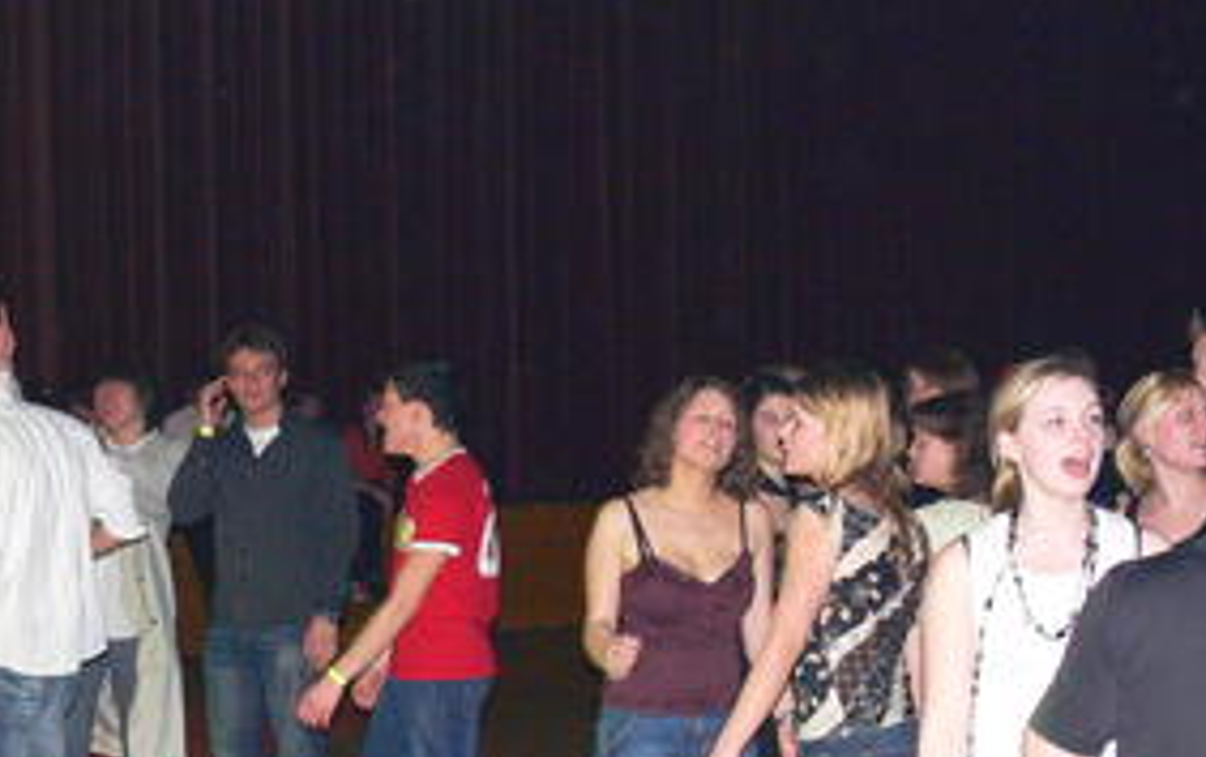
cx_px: 586
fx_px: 2040
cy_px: 654
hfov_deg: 32.9
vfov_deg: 20.7
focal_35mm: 62
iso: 250
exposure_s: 1/30
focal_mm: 7.4
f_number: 2.8
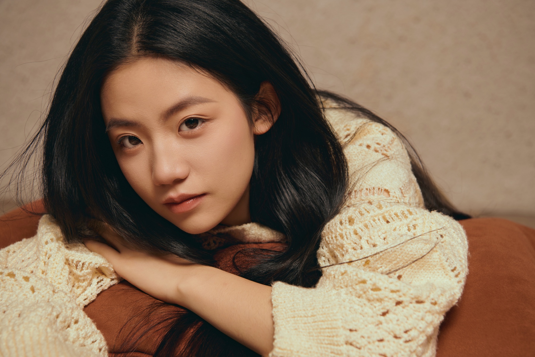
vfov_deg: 21.9
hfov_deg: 32.4
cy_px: 178
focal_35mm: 62
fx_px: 921
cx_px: 268
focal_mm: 62
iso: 100
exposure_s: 1/125
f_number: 5
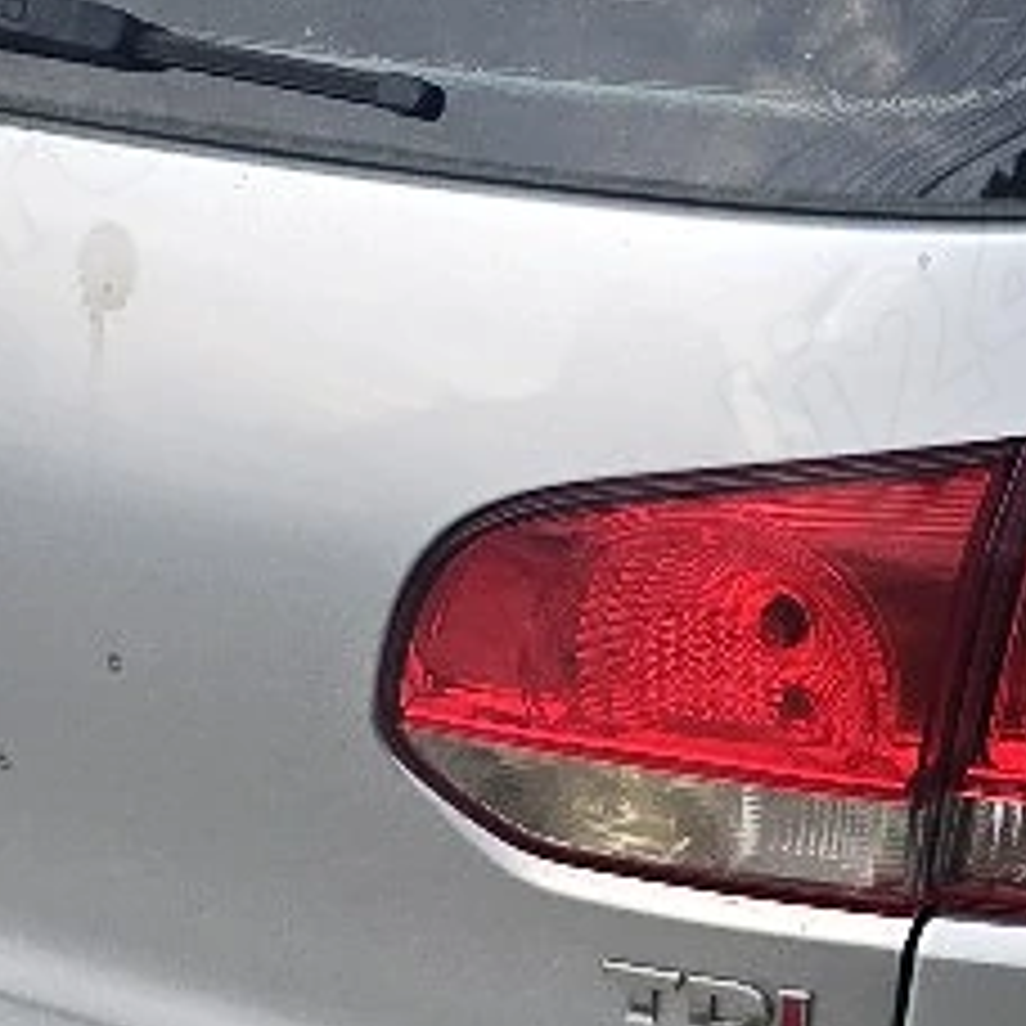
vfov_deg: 19.5
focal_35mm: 89
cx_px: 1152
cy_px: 446
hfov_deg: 18.7
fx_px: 2984
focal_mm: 6.3
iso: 160
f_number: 1.7
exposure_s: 1/182
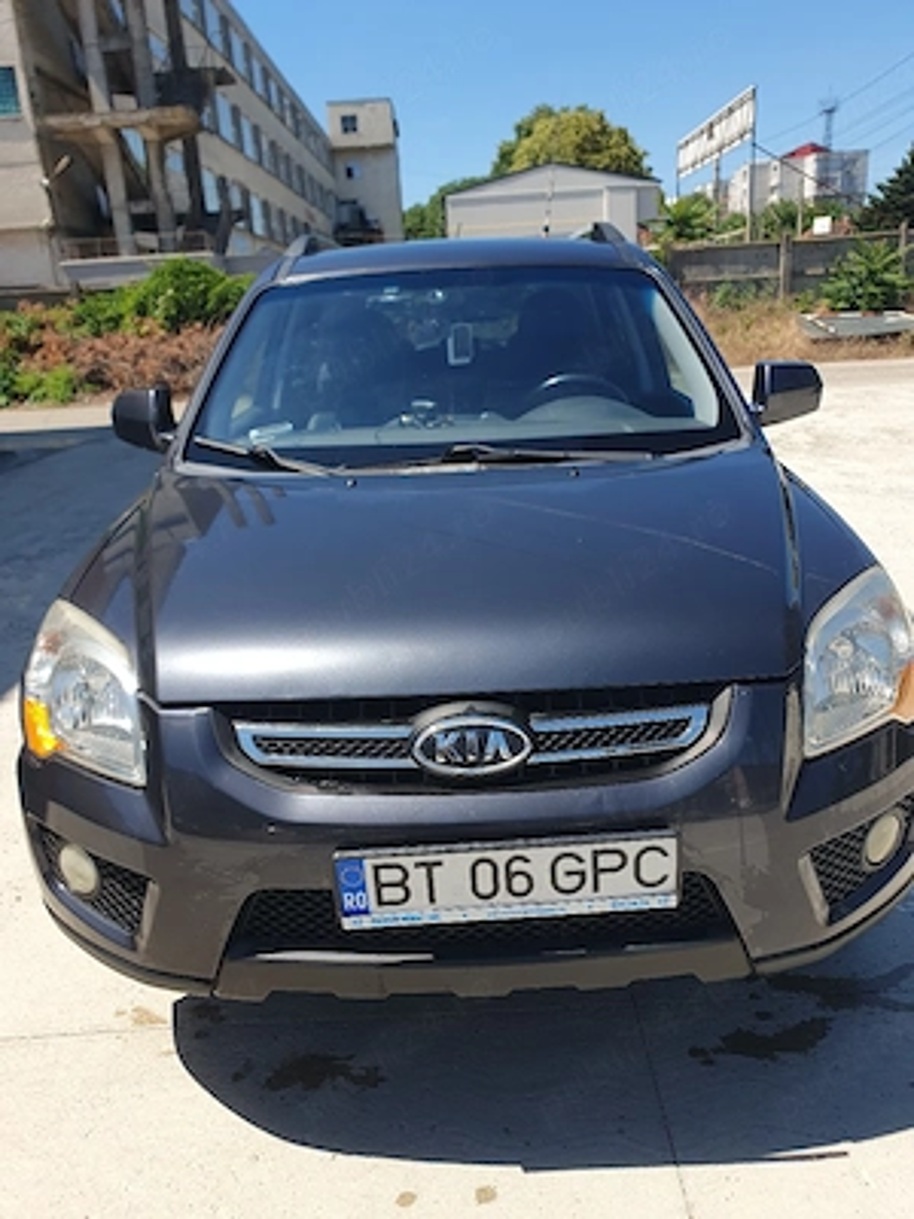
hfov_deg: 53.1
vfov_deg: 67.3
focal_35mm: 26
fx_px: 915
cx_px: 457
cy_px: 610
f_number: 2.4
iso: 50
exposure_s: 1/1429
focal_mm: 4.32
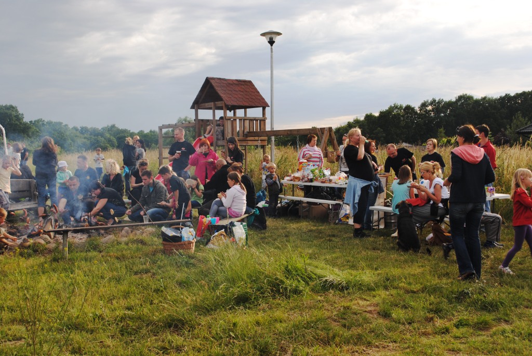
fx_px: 666
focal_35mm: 45
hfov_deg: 43.6
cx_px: 266
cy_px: 178
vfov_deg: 29.9
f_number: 6.3
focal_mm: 30
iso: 100
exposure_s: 1/160
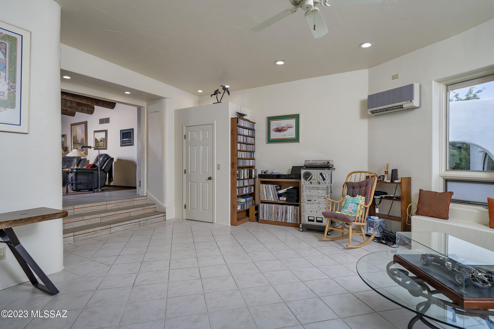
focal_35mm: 18
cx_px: 247
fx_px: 247
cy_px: 164
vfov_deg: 67.4
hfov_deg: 90.0
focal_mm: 18
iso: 200
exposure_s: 1/100
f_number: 7.1
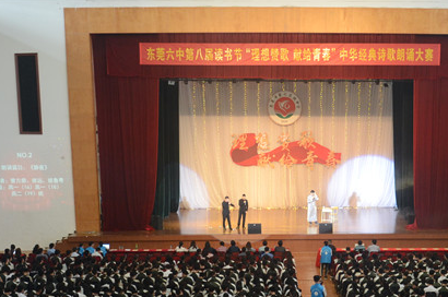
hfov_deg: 29.1
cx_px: 295
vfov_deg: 18.9
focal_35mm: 69
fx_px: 859
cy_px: 321
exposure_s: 1/40
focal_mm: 21
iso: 800
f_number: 3.8
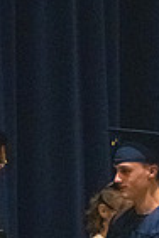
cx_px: 36
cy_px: 334
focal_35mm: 644
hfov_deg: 2.1
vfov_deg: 3.2
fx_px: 4266
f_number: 3.2
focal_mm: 135
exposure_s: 1/400
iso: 10000
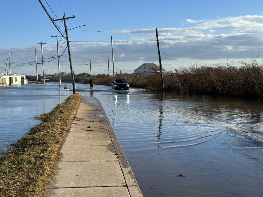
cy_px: 98
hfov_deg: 39.7
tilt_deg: -4.8
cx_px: 132
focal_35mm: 48
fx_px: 365
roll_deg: +0.9
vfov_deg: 30.3
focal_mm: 6.86
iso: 64
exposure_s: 1/4049
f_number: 1.78
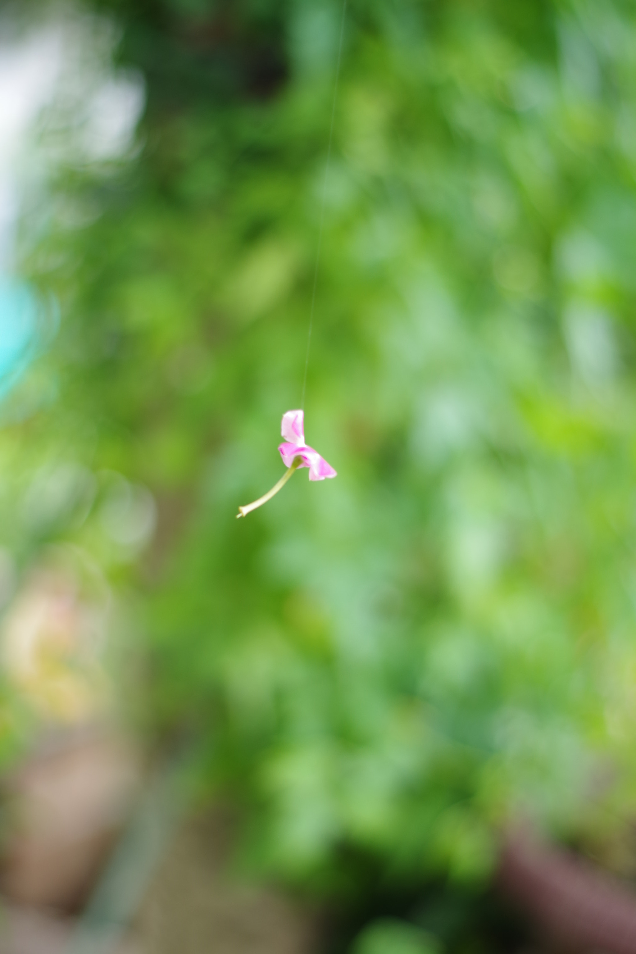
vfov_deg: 27.0
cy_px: 477
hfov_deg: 18.2
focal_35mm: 75
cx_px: 318
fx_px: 1987
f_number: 1.8
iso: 100
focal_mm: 50
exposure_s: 1/100
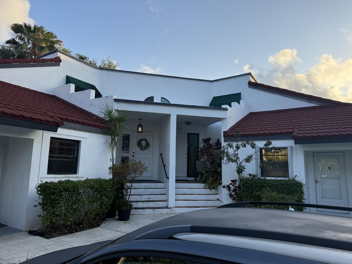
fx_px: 244
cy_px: 132
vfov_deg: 56.8
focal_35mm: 24
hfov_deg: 71.6
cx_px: 176
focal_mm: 6.76
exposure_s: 1/1727
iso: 100
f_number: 1.78
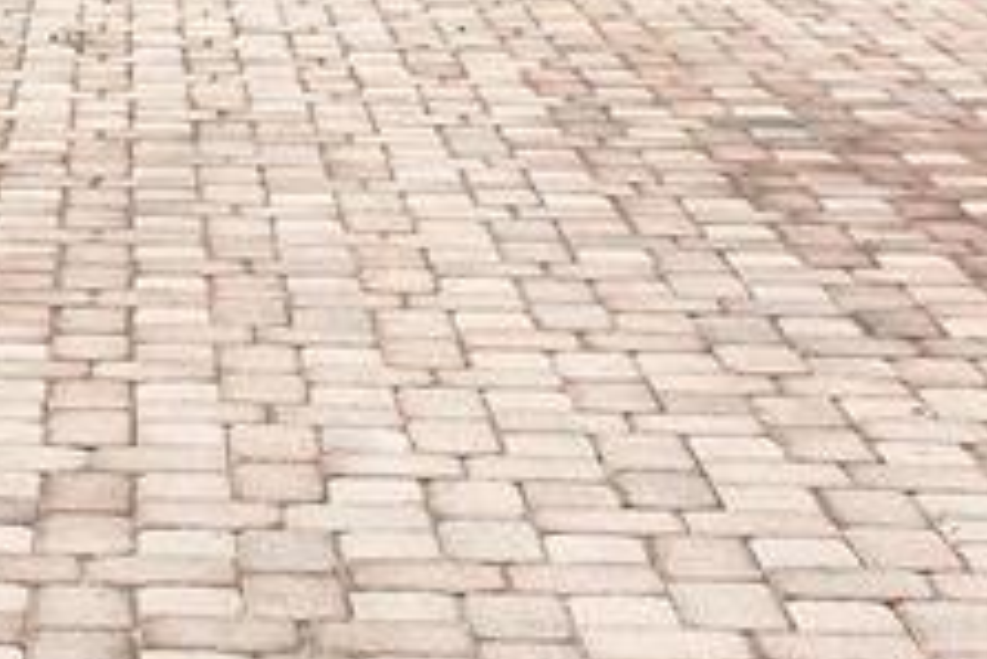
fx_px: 3402
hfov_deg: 15.4
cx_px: -456
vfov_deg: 10.8
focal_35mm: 124
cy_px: -239
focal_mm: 18
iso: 100
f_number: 4
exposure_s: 1/800
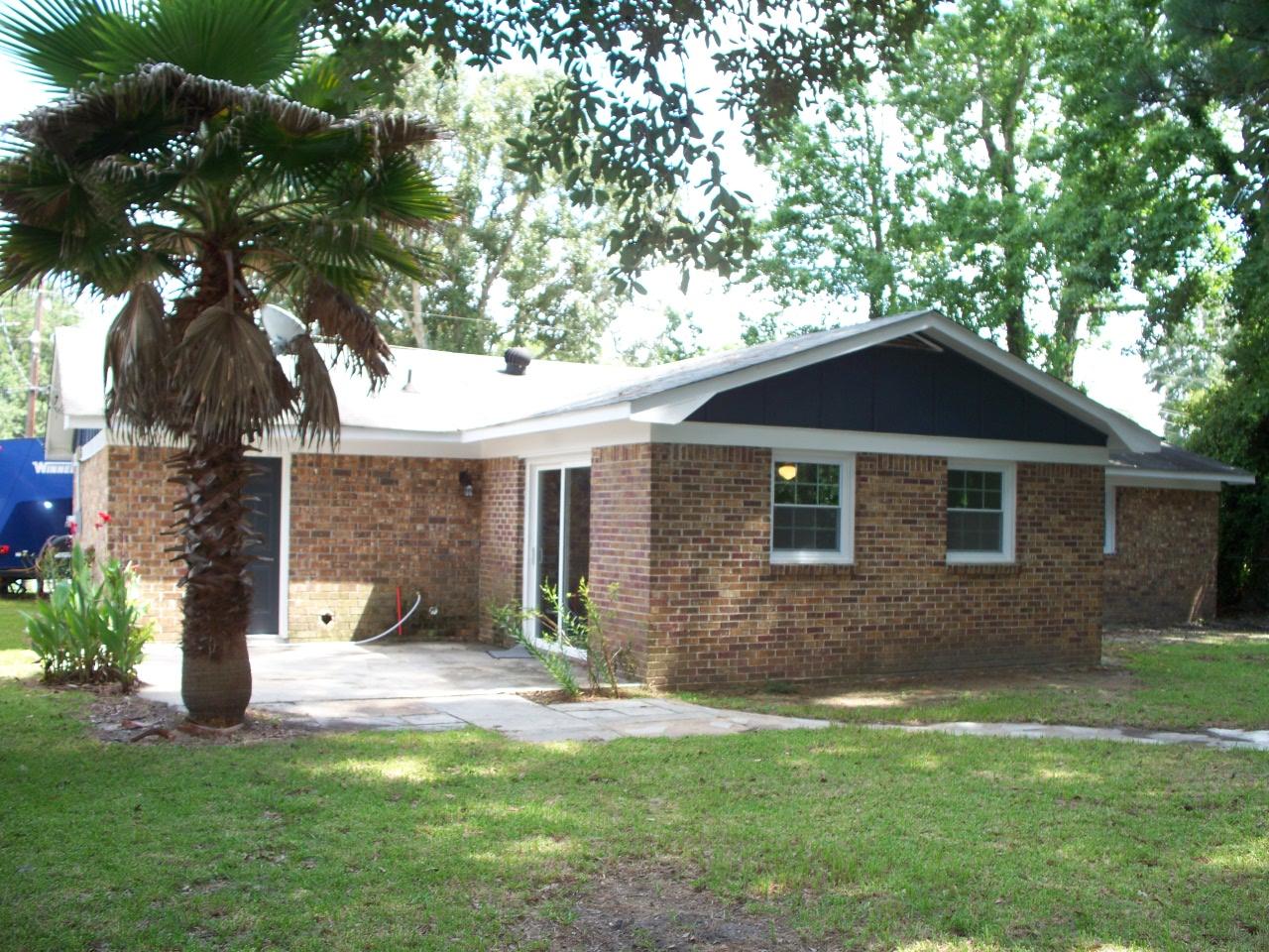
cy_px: 476
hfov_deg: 51.4
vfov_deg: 39.7
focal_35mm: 36
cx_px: 634
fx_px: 1320
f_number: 2.8
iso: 64
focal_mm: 7.54
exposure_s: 1/100
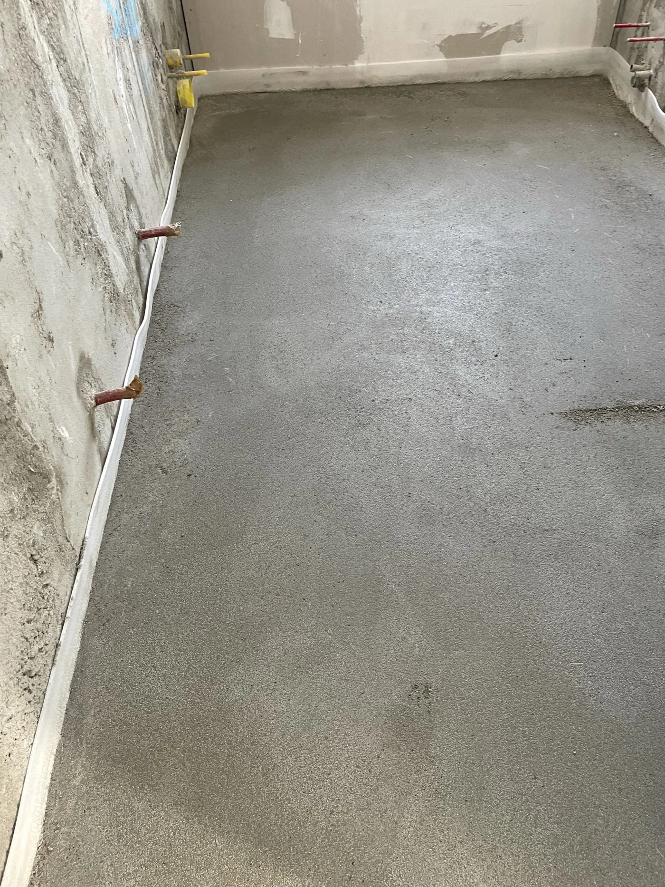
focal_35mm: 26
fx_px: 666
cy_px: 444
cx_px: 332
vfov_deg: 67.3
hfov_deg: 53.1
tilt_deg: -46.1
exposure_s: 1/60
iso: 125
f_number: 1.6
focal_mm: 4.2
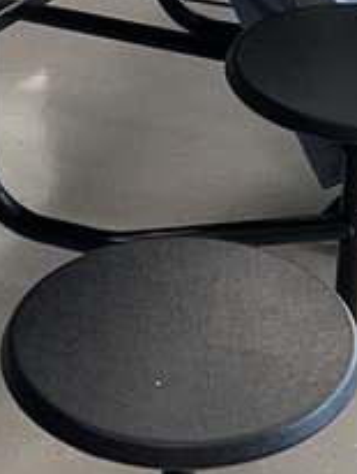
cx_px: 281
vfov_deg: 13.2
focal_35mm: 144
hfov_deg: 10.3
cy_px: -163
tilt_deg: -19.9
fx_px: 1976
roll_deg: -5.7
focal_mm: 3
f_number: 1.8
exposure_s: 1/60
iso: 40
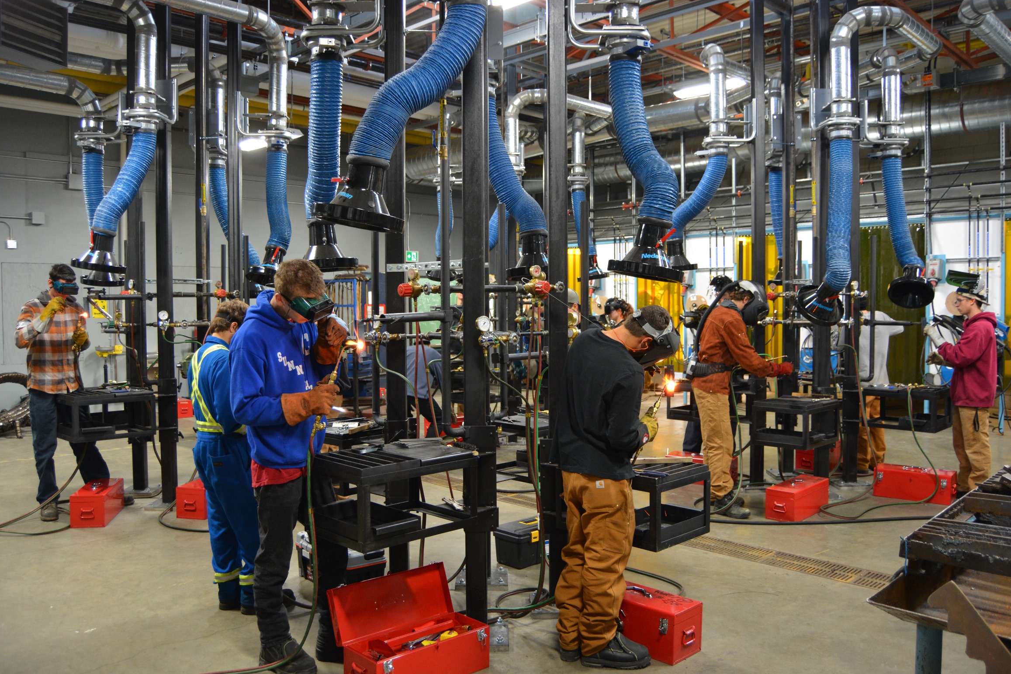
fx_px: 786
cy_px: 332
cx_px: 514
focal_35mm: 28
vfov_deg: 46.4
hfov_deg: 65.5
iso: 800
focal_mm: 18
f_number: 4
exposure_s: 1/60
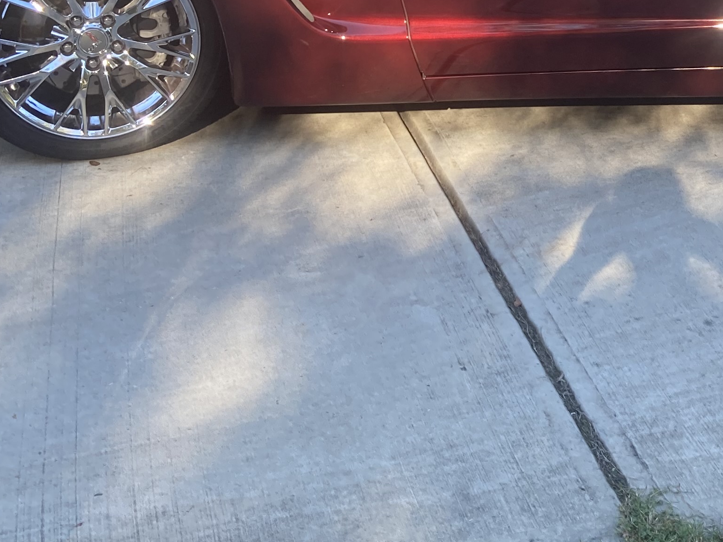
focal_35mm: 73
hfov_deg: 25.7
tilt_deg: -20.5
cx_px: 675
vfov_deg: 20.0
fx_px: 1525
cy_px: 116
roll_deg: -0.4
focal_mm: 3.99
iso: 20
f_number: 1.8
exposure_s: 1/125
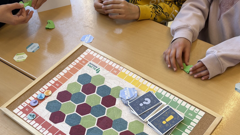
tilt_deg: -54.5
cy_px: 114
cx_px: 121
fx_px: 299
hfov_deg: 43.7
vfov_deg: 24.9
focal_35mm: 47
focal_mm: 5.96
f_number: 1.6
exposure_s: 1/122
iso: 32
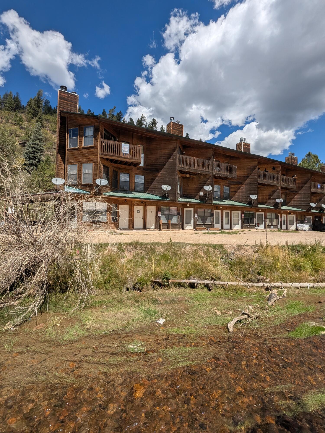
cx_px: 162
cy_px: 216
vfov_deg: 94.5
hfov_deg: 78.1
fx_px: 200
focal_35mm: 16
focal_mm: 2.22
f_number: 2.2
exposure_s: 1/2660
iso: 45
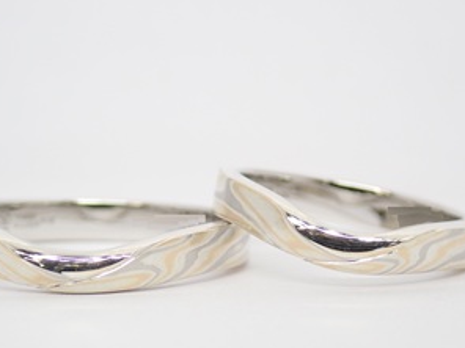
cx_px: 204
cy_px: 234
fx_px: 1572
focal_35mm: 117
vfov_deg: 12.6
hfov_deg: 16.8
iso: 200
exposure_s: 1/100
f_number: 4.1
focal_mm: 13.65
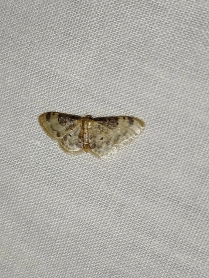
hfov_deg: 19.4
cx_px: 104
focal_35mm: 76
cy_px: 139
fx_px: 612
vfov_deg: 25.7
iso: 50
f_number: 1.7
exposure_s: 1/50
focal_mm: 5.31
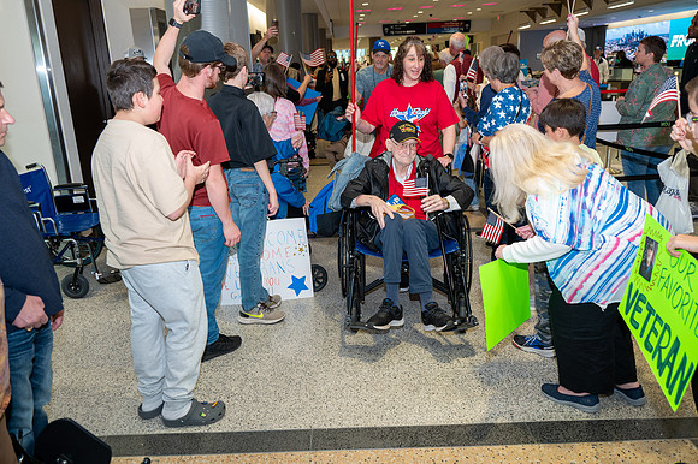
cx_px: 349
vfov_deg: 44.9
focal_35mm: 29
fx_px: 562
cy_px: 232
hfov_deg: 63.7
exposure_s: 1/40
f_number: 4.5
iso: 800
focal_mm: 29
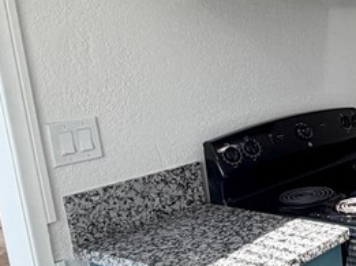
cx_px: 543
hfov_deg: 25.6
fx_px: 565
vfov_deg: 26.5
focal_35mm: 55
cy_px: 124
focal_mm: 2.22
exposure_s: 1/120
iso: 40
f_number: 2.2
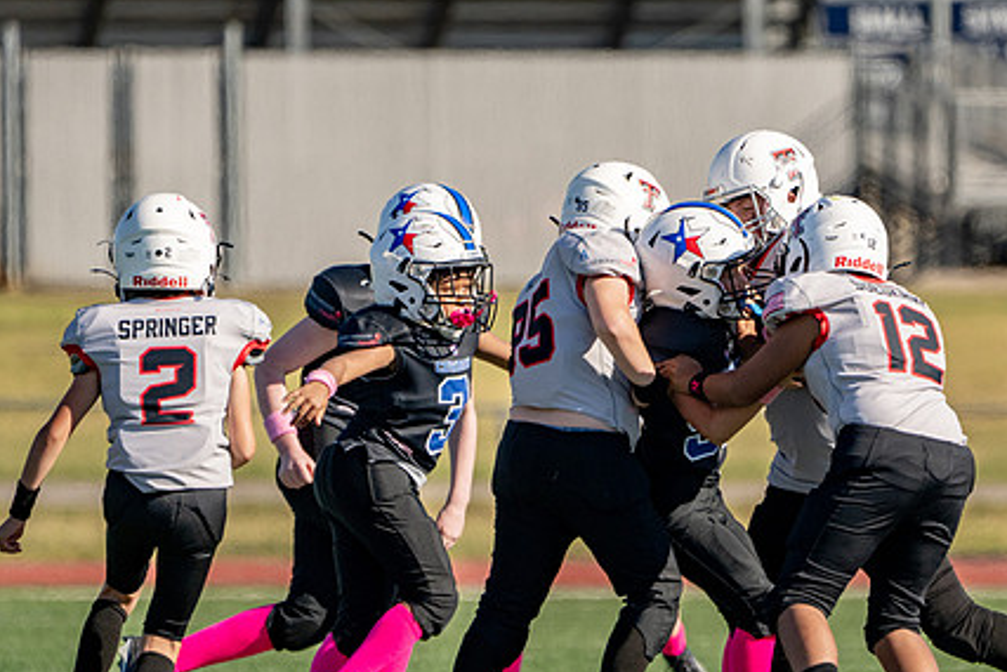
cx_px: 740
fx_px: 20006
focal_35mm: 715
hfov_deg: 2.9
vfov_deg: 1.9
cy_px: 359
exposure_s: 1/2000
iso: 320
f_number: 5.6
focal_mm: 400
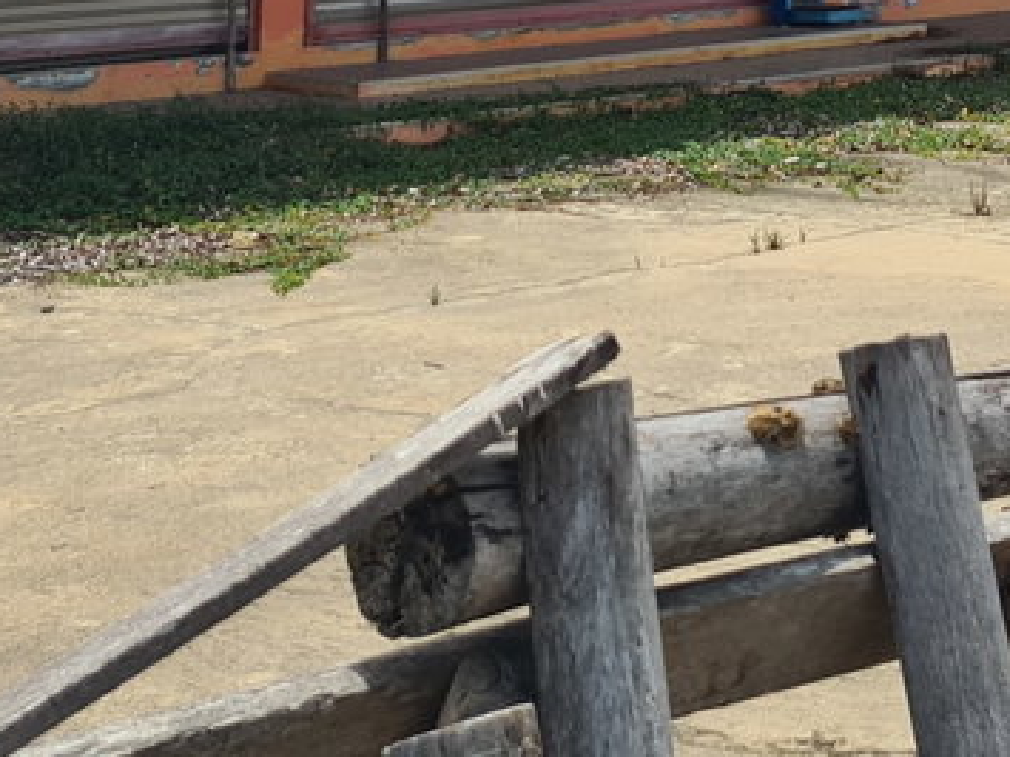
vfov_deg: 14.6
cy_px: -535
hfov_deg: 20.1
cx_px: 1239
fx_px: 2654
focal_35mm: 91
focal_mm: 5.4
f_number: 1.8
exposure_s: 1/2896
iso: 50
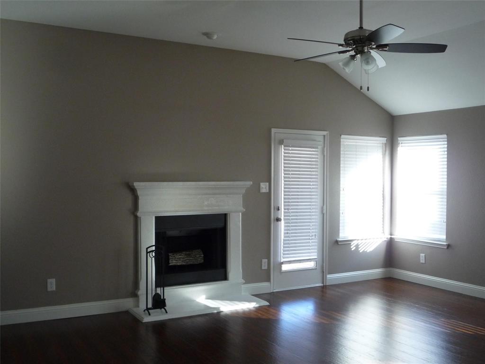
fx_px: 518
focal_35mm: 37
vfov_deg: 38.7
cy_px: 182
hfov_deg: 50.1
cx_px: 242
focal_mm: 6.5
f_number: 4
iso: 250
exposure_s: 1/30
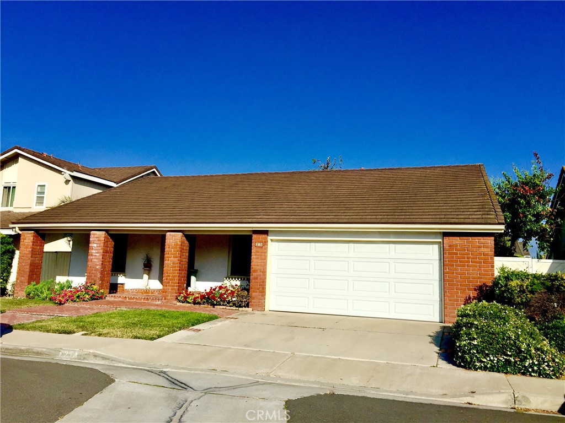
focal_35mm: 29
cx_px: 282
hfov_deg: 61.7
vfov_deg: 48.2
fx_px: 473
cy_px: 212
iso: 32
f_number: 2.2
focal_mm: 4.15
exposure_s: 1/3968
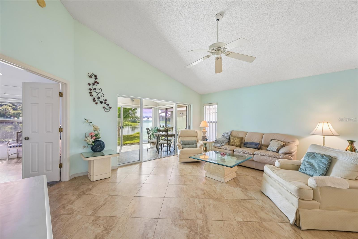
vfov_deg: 81.2
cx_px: 179
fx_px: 139
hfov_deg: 104.3
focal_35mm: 14
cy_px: 120
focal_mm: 14
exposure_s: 1/20
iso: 400
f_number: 8
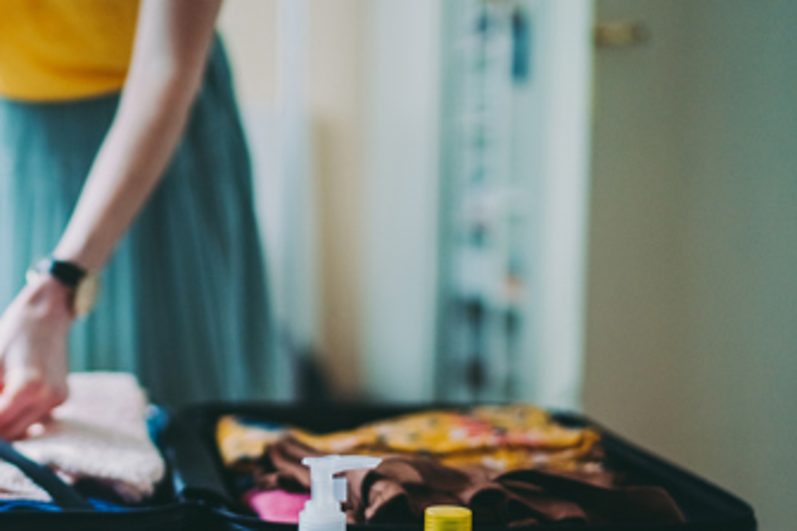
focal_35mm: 68
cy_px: 402
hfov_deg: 28.6
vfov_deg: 19.9
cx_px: 88
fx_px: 1505
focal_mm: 35
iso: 400
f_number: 1.4
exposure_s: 1/320
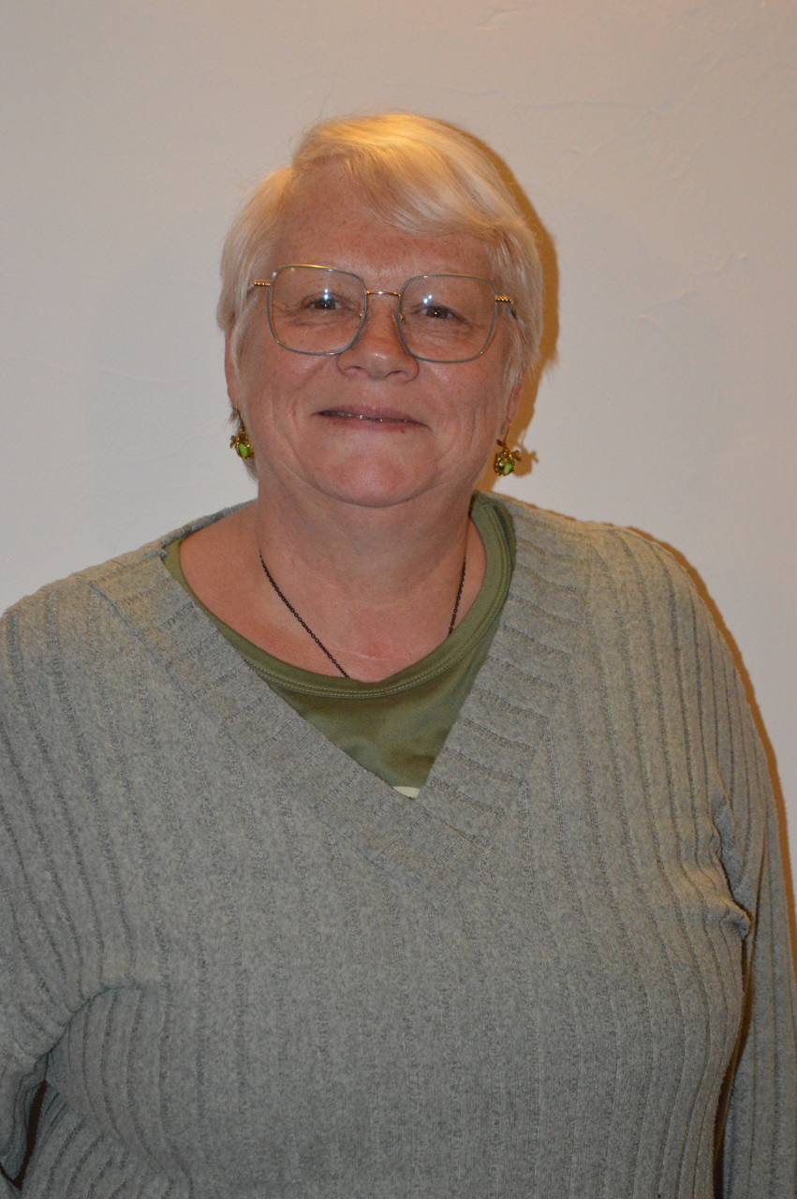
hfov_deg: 16.5
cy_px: 600
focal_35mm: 82
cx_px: 398
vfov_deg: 24.6
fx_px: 2745
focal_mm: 55
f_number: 5.6
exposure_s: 1/60
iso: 3200
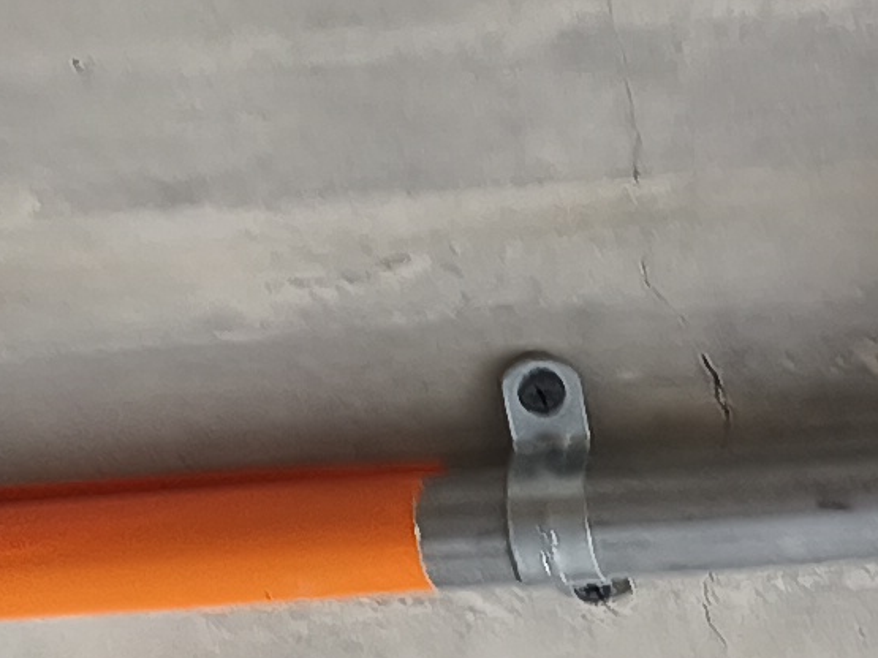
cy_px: 1076
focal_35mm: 169
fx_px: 4286
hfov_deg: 11.4
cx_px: 1120
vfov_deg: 8.5
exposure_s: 1/120
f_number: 1.65
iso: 250
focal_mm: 6.14
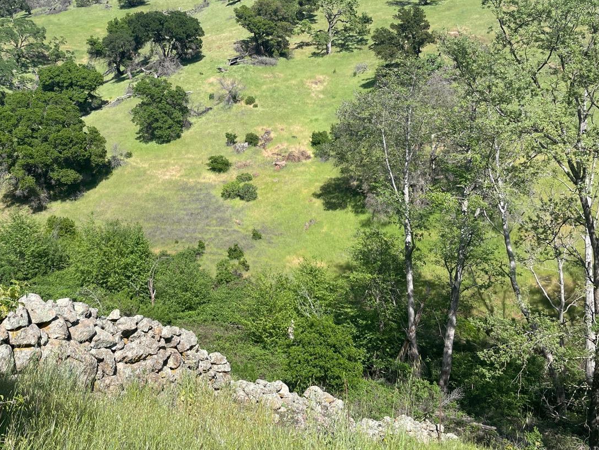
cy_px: 159
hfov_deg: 50.6
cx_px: 210
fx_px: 623
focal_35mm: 36
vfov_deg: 39.3
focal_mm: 4.2
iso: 32
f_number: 1.6
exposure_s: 1/2212
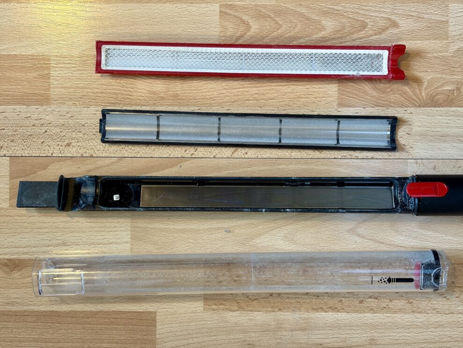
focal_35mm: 52
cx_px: 232
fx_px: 696
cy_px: 174
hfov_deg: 36.8
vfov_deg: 28.0
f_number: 1.6
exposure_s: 1/48
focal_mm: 5.96
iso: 160
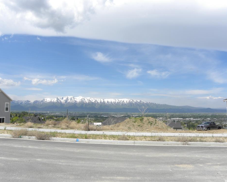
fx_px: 188
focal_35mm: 28
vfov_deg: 51.5
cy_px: 89
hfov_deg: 62.2
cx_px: 112
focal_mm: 4.6
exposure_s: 1/297
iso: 64
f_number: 6.3
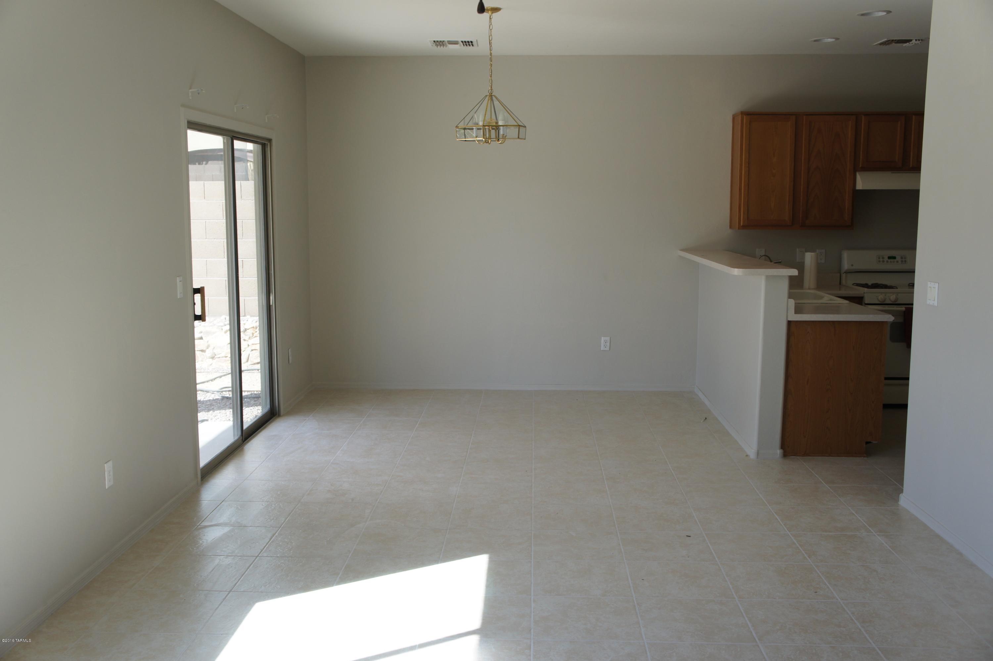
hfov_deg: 53.2
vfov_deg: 36.8
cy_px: 330
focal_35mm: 36
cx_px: 496
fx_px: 992
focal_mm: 24
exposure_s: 1/200
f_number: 4.5
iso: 200
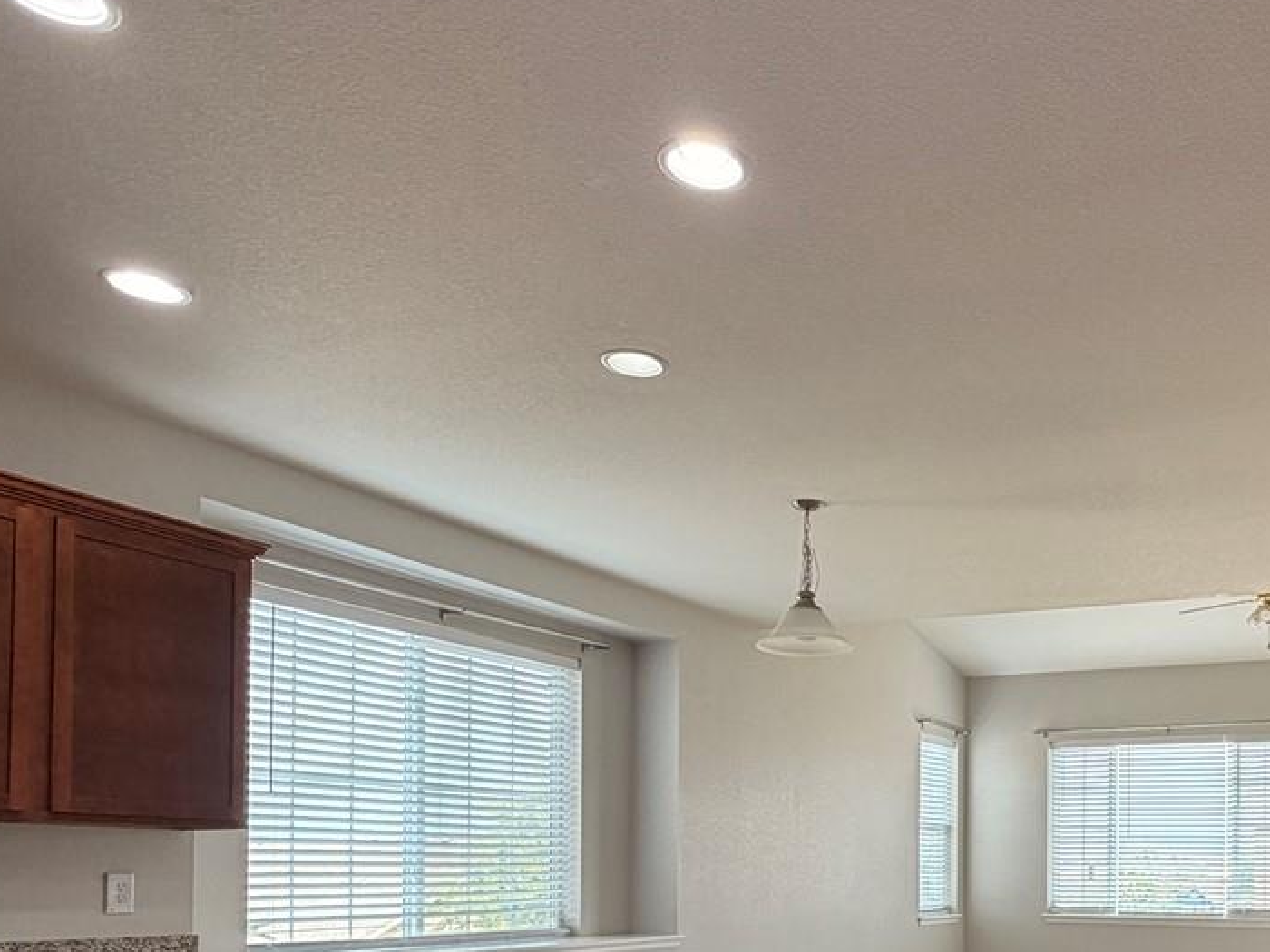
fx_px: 1174
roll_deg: +0.2
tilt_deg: +2.4
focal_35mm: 32
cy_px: 858
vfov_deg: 40.8
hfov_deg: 52.4
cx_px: 1049
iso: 125
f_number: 2.2
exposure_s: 1/120
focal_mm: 2.22
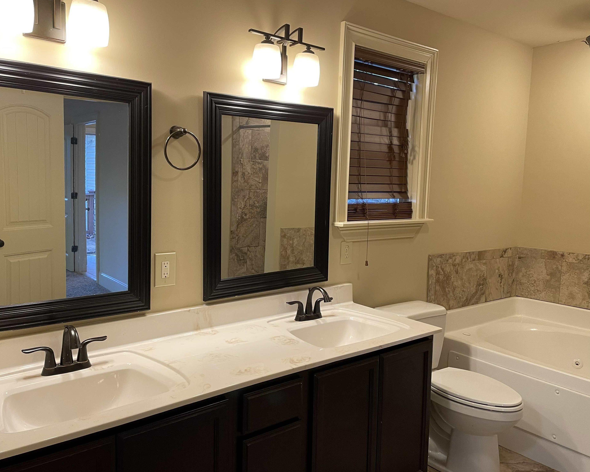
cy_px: 236
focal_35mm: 28
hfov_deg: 62.1
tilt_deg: -6.4
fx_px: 489
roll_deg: -1.2
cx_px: 266
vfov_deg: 51.5
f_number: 1.6
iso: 100
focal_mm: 4.2
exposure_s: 1/60
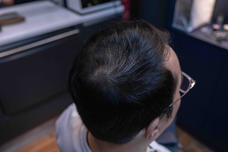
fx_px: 215
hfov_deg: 55.8
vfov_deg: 38.9
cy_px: 76
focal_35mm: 34
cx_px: 114
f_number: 3.2
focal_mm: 22.7
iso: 1600
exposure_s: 1/125
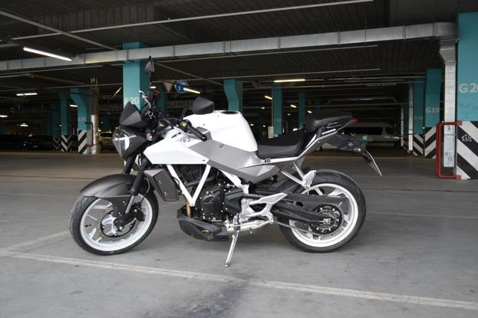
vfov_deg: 39.9
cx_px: 239
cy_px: 159
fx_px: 438
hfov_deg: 57.2
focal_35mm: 33
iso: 400
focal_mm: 22
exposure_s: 1/60
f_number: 3.8
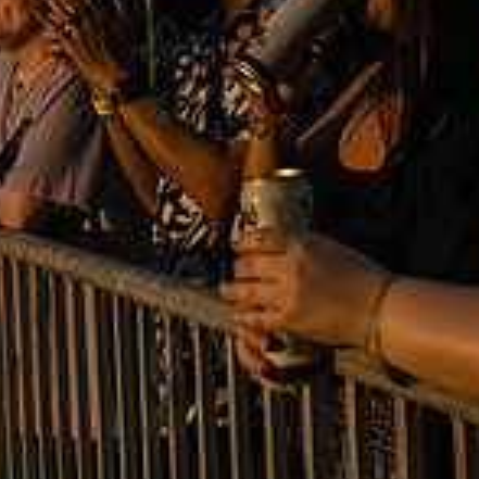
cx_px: 163
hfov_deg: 14.9
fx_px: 1832
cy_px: 67
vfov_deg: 14.8
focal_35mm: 117
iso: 4000
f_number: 3.2
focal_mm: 35
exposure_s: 1/250
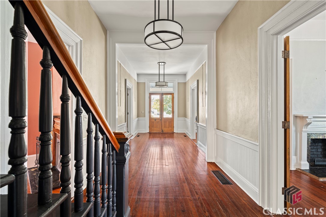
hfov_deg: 95.0
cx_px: 163
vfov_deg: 72.1
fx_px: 149
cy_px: 108
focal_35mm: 16
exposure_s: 5
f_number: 8
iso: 500
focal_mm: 16.5
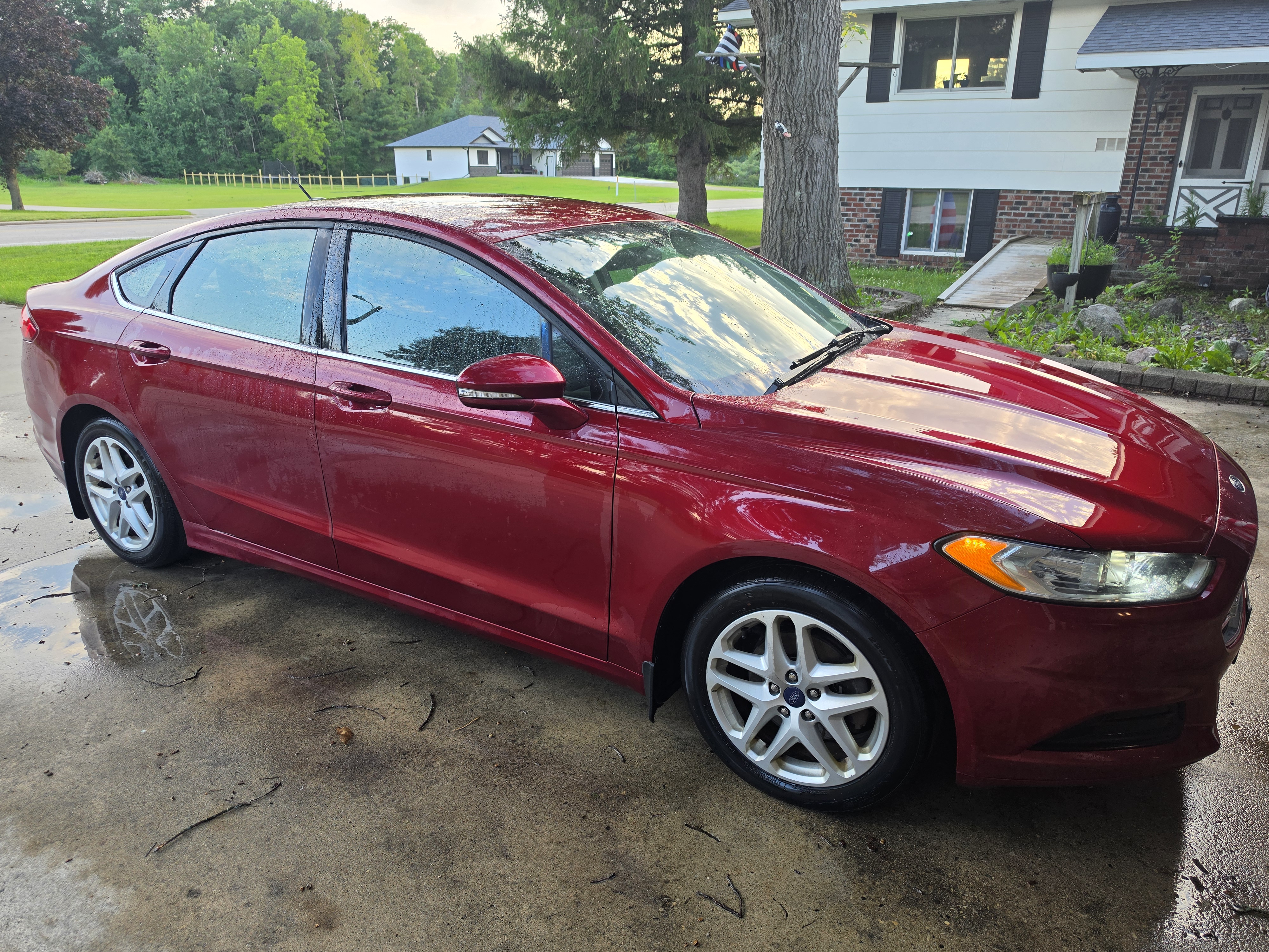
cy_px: 476
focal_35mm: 23
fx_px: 843
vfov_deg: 58.9
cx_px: 634
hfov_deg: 73.9
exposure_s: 1/180
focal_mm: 6.5
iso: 40
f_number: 1.4
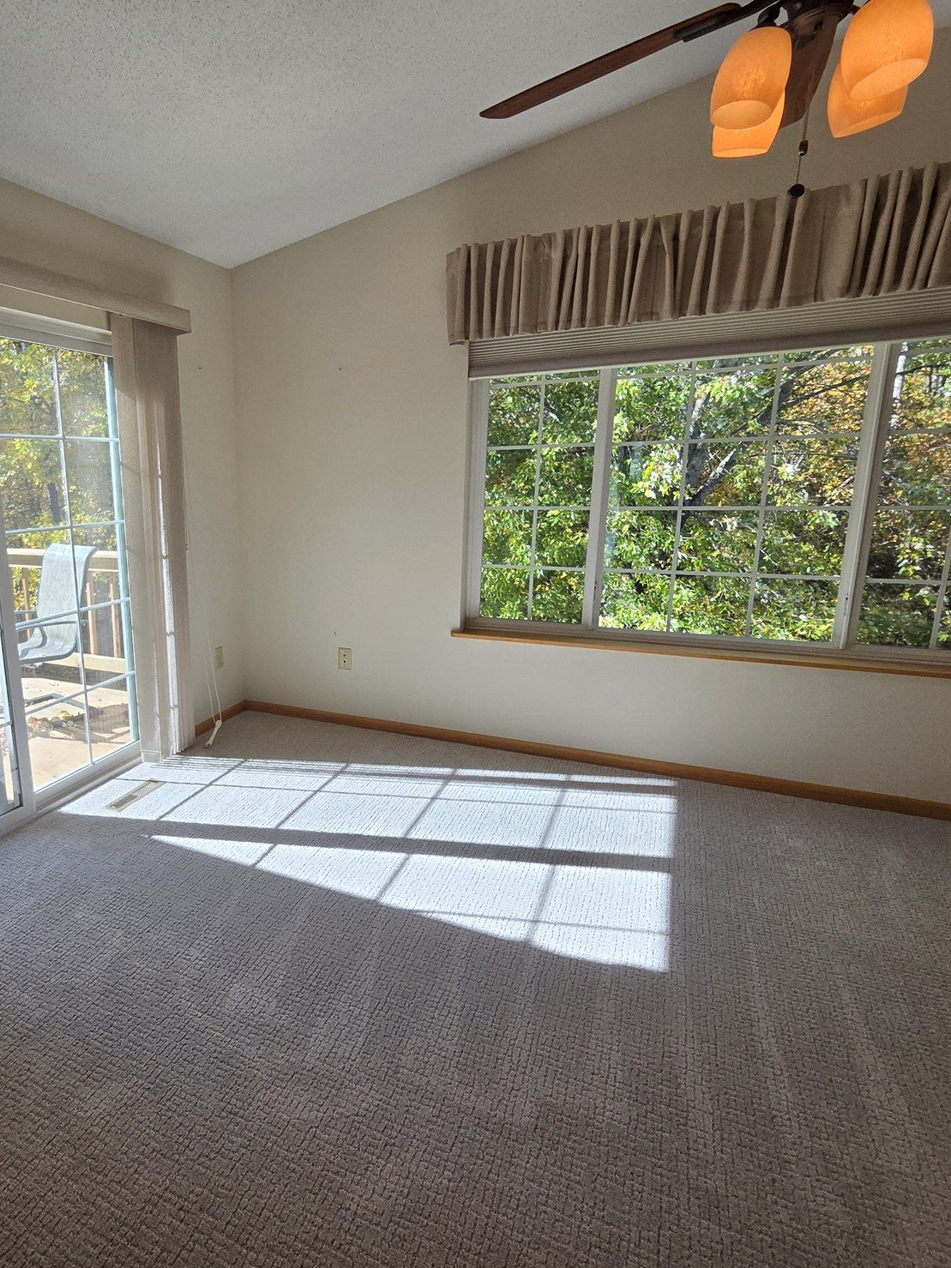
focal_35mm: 18
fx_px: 659
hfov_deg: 67.2
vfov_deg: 87.8
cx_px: 240
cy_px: 634
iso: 100
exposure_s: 1/734
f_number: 2.2
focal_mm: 2.2
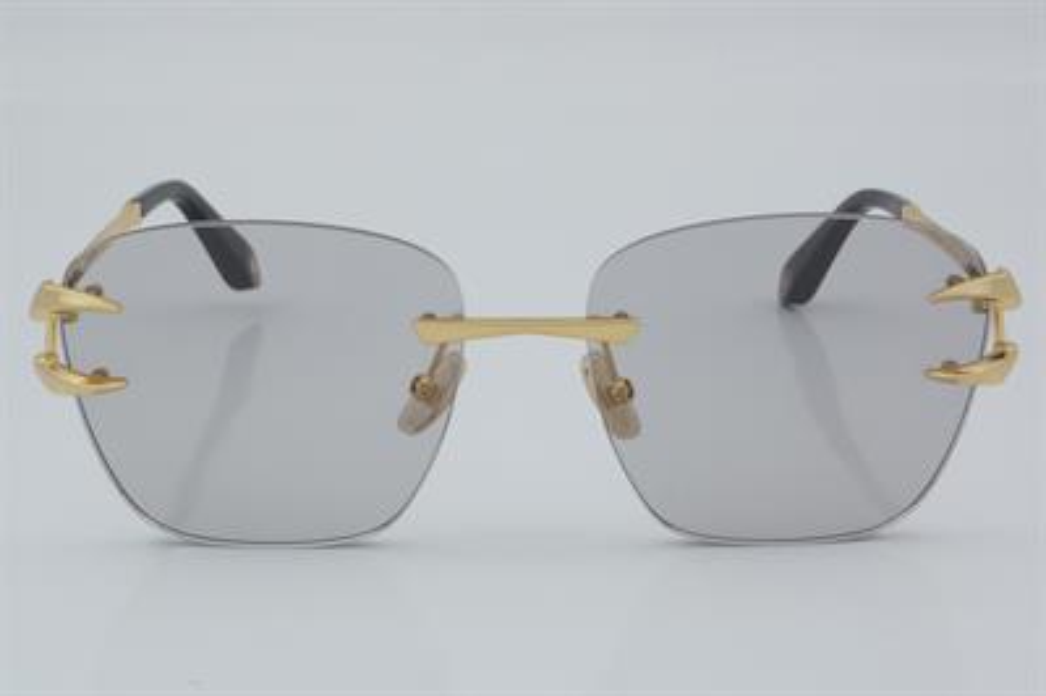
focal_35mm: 82
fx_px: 2395
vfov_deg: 16.5
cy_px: 348
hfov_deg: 24.6
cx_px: 523
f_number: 32
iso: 100
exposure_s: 1/4
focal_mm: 55
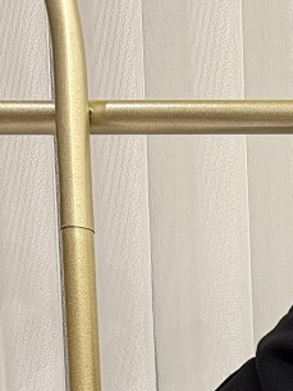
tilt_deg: -6.1
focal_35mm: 85
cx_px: 496
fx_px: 959
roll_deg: +0.9
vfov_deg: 18.9
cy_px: 656
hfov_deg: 15.4
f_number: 1.78
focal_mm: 6.76
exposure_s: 1/50
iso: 320
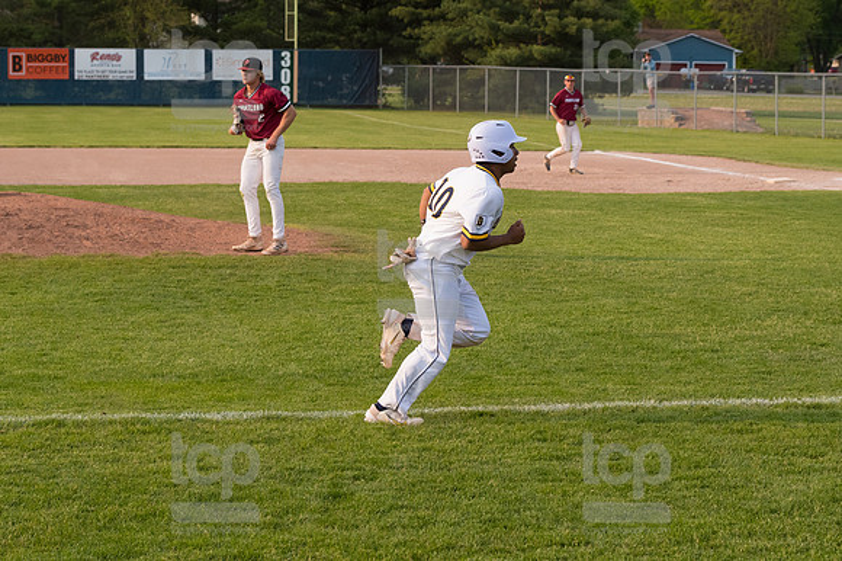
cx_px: 421
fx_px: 2454
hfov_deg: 19.5
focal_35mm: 105
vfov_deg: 13.0
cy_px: 280
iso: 800
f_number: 5.6
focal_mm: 70
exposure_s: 1/1600
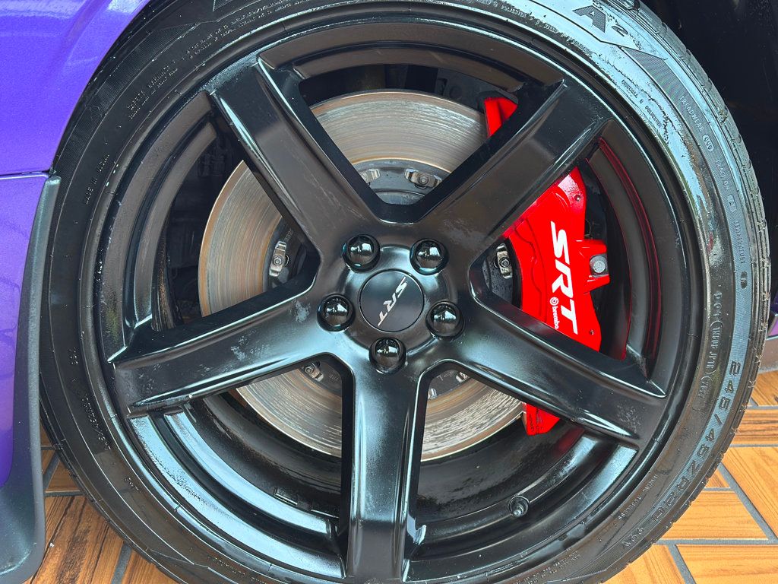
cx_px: 389
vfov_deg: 30.3
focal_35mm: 48
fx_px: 1079
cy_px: 292
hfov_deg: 39.7
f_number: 1.78
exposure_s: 1/120
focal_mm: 6.86
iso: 100
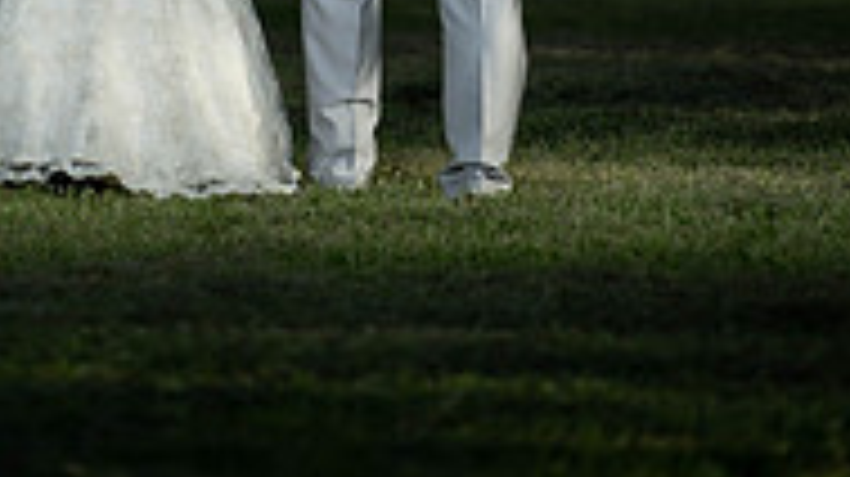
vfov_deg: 3.2
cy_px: -454
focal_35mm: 374
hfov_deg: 5.8
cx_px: 202
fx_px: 8423
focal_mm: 150
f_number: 2.8
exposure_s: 1/4000
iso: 320
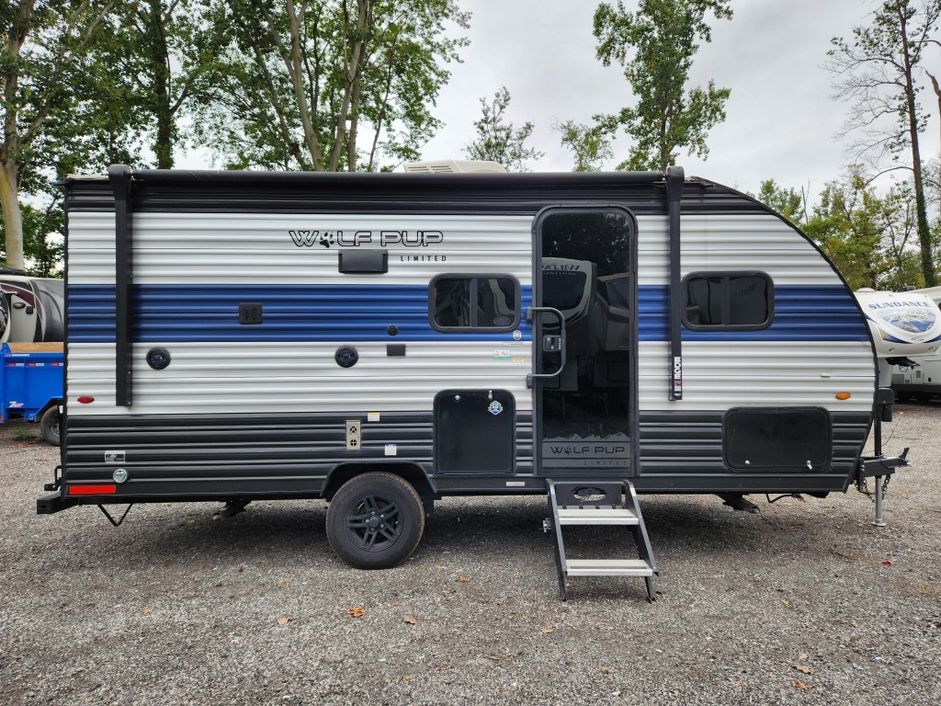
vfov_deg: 58.9
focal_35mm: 23
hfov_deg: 73.9
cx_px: 470
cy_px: 353
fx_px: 625
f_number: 1.8
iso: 40
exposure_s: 1/180
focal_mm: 5.4
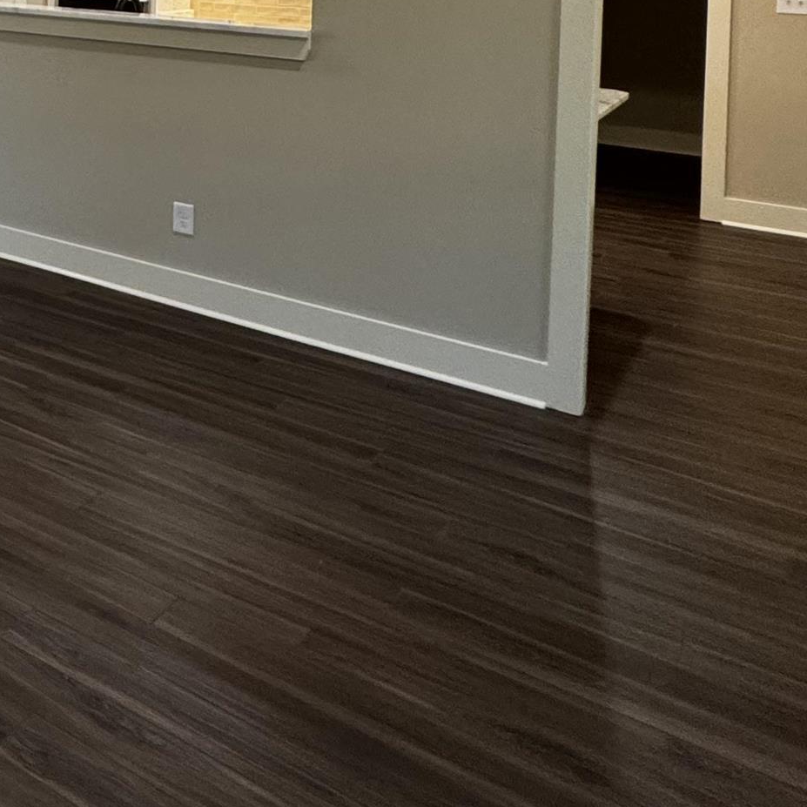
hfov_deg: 30.5
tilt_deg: -1.9
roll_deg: -1.2
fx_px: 1081
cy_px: -52
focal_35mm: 41
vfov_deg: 35.7
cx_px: -286
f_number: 2.2
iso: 200
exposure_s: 1/60
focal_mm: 2.22
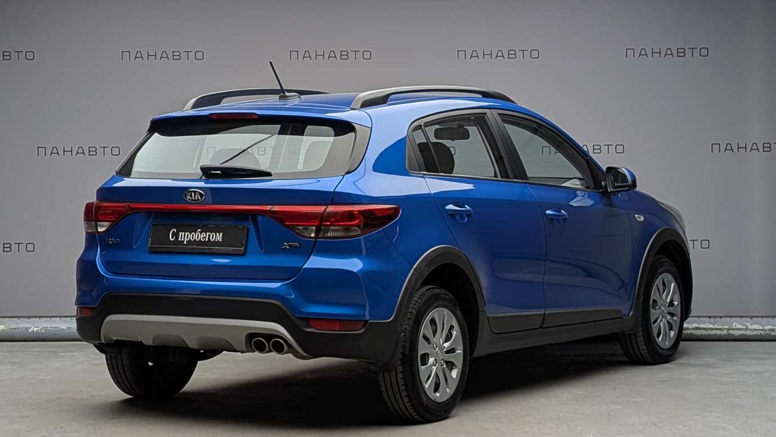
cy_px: 255
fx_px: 1111
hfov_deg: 38.5
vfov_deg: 22.2
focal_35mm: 54
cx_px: 385
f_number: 1.68
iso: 34
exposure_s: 1/300
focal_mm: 6.9
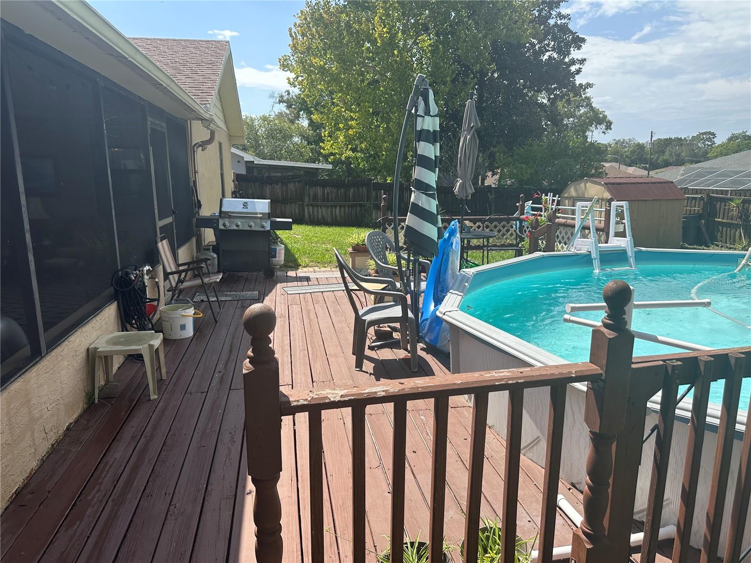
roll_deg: -0.2
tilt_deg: -11.1
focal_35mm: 24
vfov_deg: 56.8
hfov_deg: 71.6
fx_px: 521
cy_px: 282
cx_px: 376
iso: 80
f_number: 1.78
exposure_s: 1/2660
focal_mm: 6.86
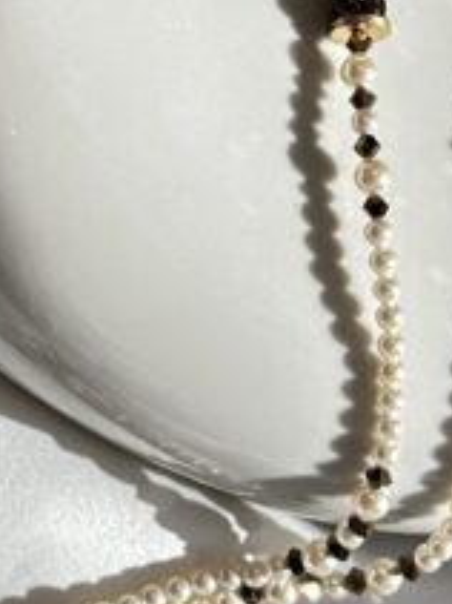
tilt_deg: -65.4
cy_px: 80
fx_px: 3085
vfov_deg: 11.1
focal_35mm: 177
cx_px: 160
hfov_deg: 8.4
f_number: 1.78
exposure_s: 1/3597
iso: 64
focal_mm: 6.86
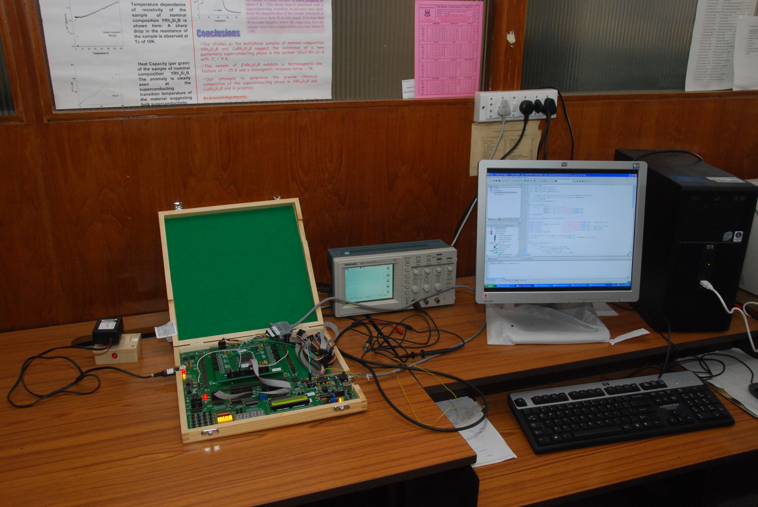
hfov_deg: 57.2
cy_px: 254
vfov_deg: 40.1
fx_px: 696
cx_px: 379
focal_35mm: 33
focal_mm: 22
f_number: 6.3
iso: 800
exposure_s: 1/50
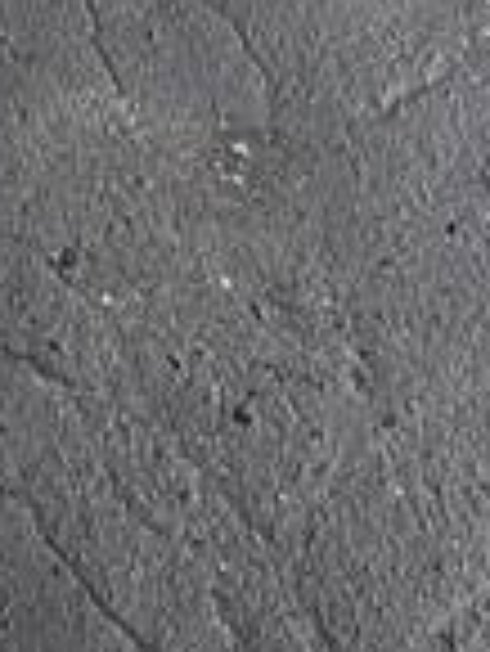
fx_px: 1866
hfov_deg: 13.6
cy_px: -1300
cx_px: -346
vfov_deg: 11.4
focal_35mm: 99
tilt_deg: -1.5
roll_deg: +2.7
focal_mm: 2.22
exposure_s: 1/2770
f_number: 2.2
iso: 50
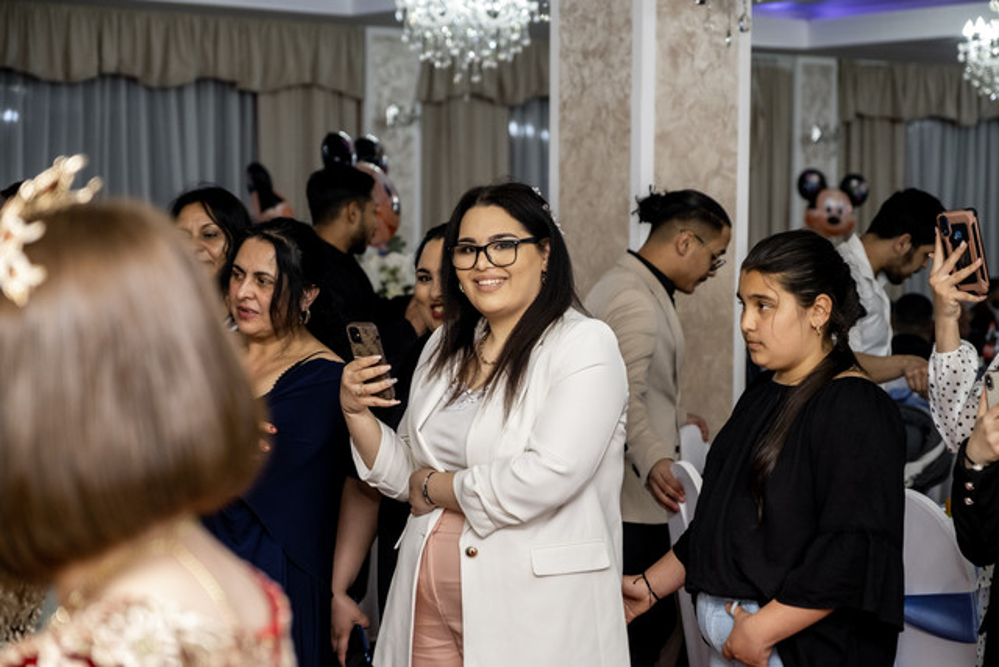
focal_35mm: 77
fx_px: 2137
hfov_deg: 26.3
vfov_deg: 17.7
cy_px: 334
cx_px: 500
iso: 1250
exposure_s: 1/160
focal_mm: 51.6
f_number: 2.8
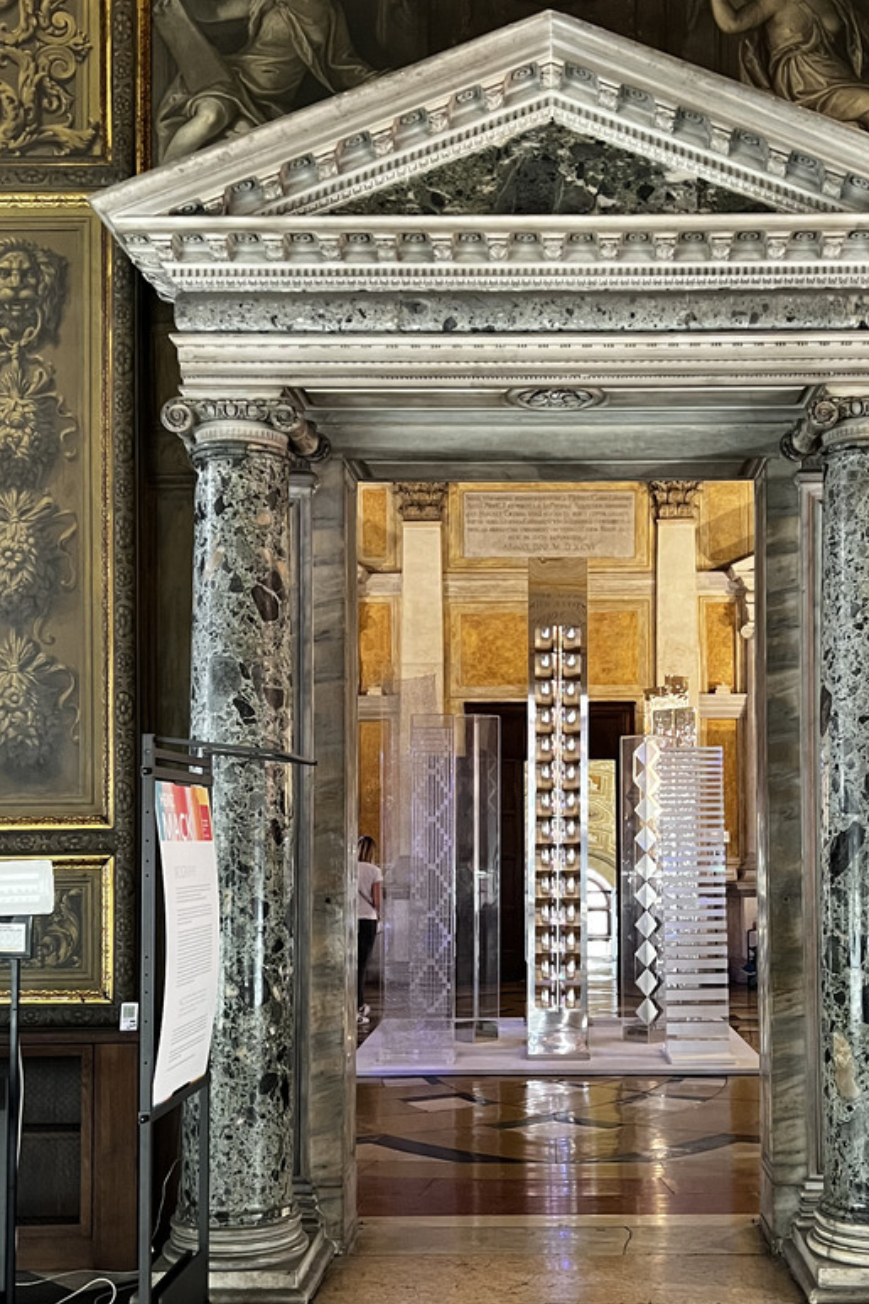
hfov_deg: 31.7
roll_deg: +0.4
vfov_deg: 46.1
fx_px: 1521
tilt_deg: +1.8
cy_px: 784
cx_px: 557
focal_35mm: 42
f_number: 1.5
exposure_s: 1/50
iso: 500
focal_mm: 5.7
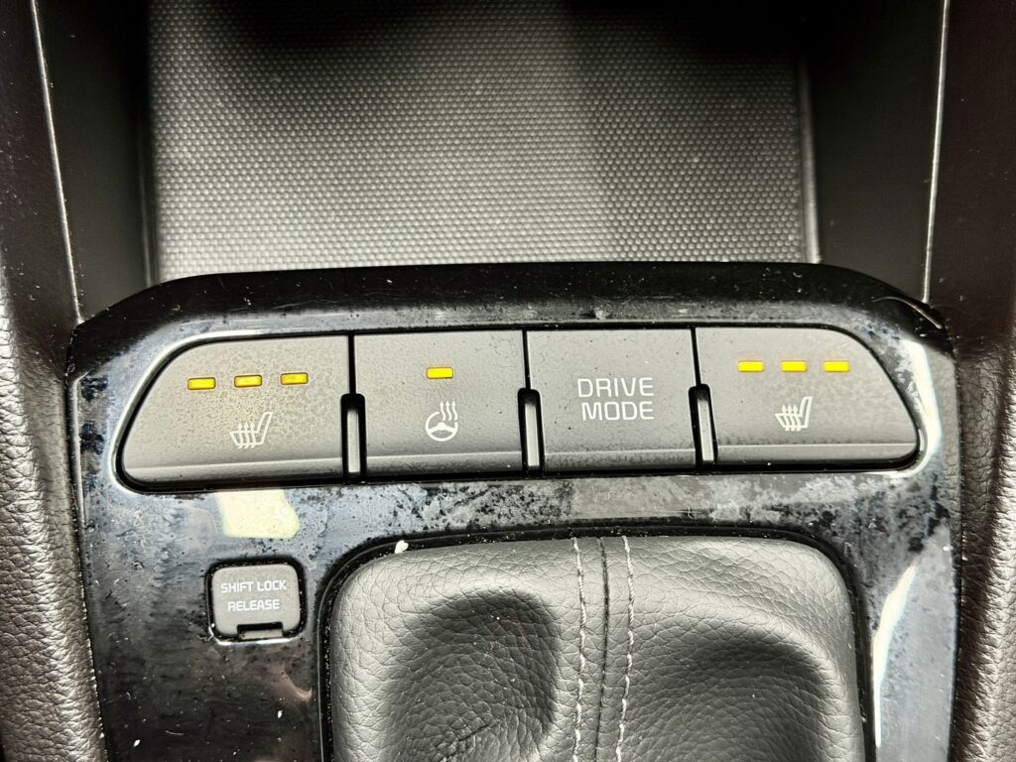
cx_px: 508
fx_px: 1409
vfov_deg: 30.3
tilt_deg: -70.4
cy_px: 381
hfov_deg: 39.7
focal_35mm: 48
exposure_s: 1/40
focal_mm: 6.76
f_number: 1.78
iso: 500
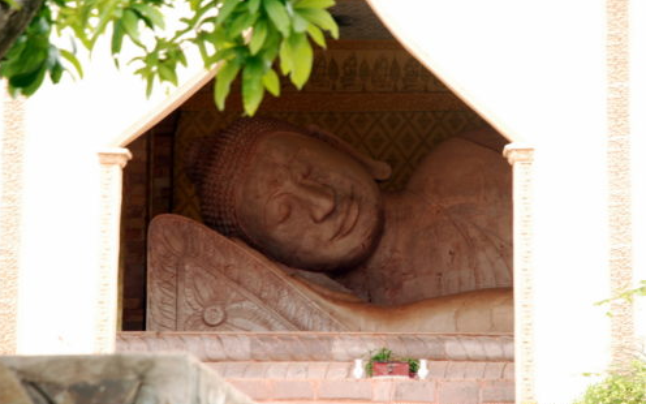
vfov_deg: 12.1
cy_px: 214
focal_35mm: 108
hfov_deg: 19.3
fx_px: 1901
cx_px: 322
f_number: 4.5
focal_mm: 70
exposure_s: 1/25
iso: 100
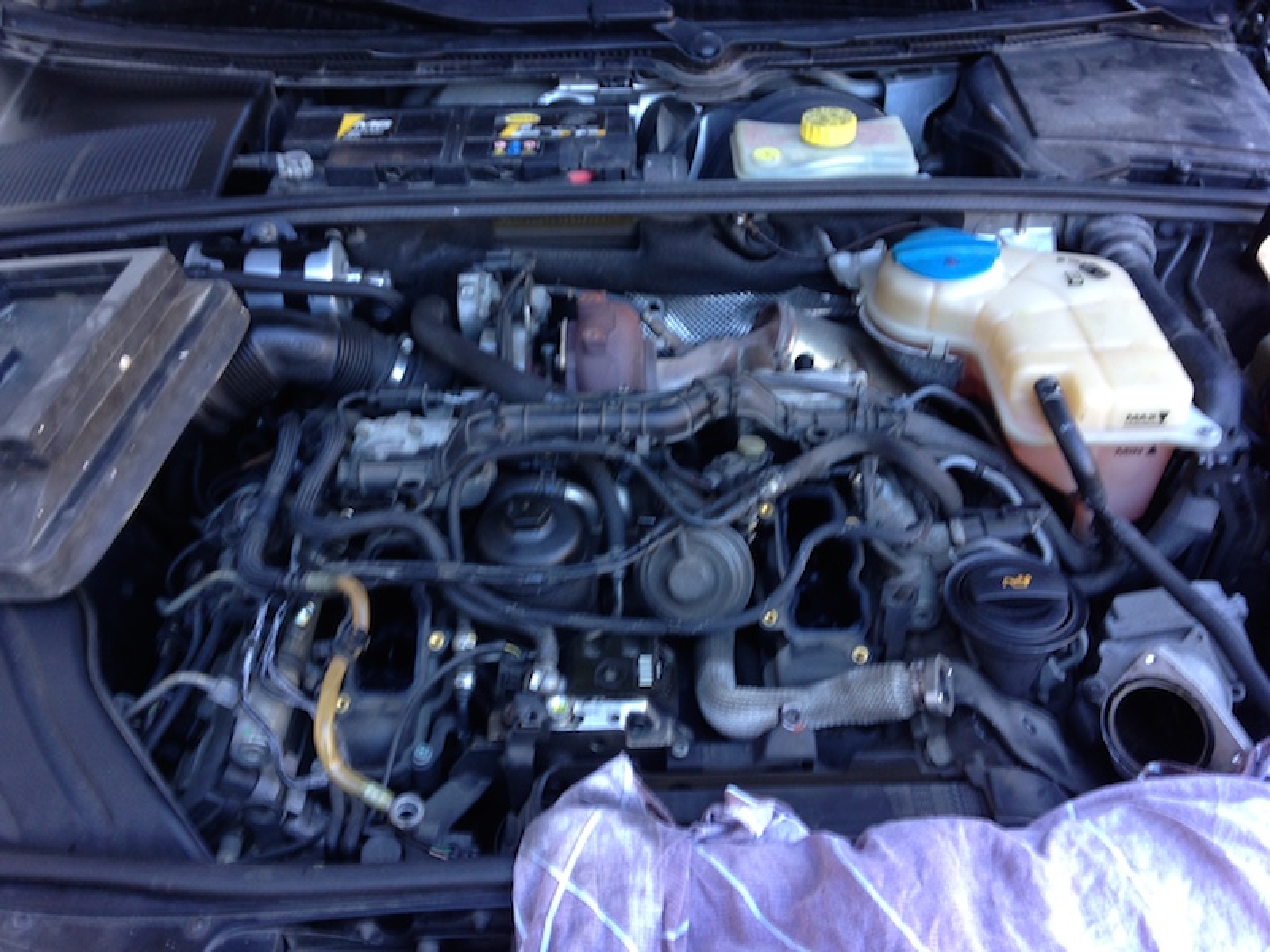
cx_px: 635
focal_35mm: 33
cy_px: 476
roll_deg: +5.1
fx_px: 1211
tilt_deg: -40.5
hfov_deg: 55.4
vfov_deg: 42.9
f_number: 2.4
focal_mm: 4.12
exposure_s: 1/20
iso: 50
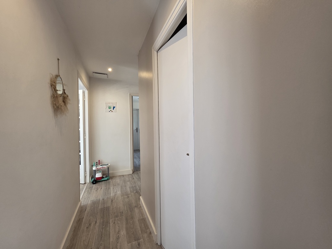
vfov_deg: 89.9
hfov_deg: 106.2
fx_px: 125
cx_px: 166
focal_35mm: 13
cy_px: 124
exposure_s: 1/100
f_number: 1.9
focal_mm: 2.2
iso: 125
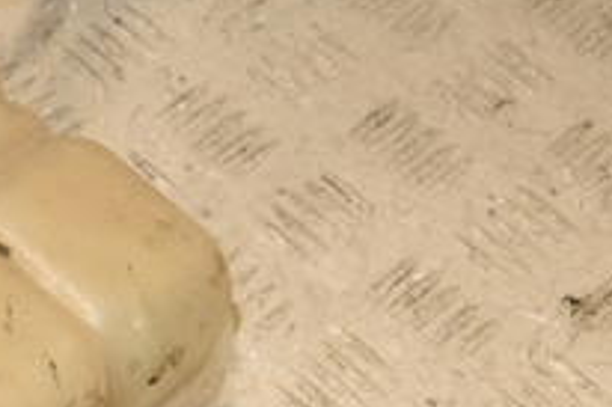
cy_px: 238
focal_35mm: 121
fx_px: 2055
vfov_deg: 11.3
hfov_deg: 15.5
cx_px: -324
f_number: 7.1
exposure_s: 1/200
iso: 800
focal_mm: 26
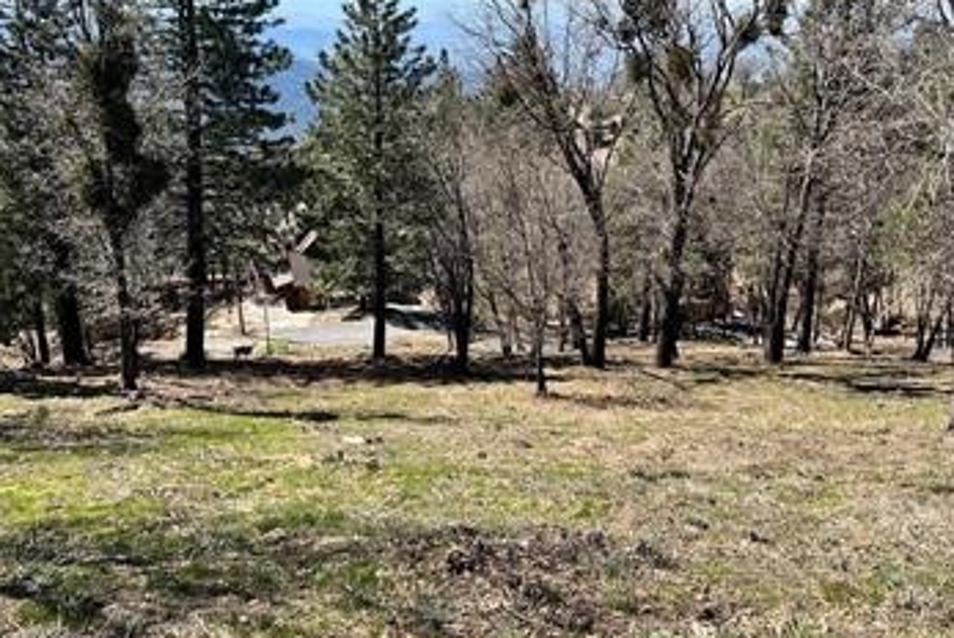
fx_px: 928
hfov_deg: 54.3
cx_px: 520
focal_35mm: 35
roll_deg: -0.6
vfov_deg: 37.9
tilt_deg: -16.7
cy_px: 301
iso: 50
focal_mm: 5.7
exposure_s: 1/2695
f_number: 1.5
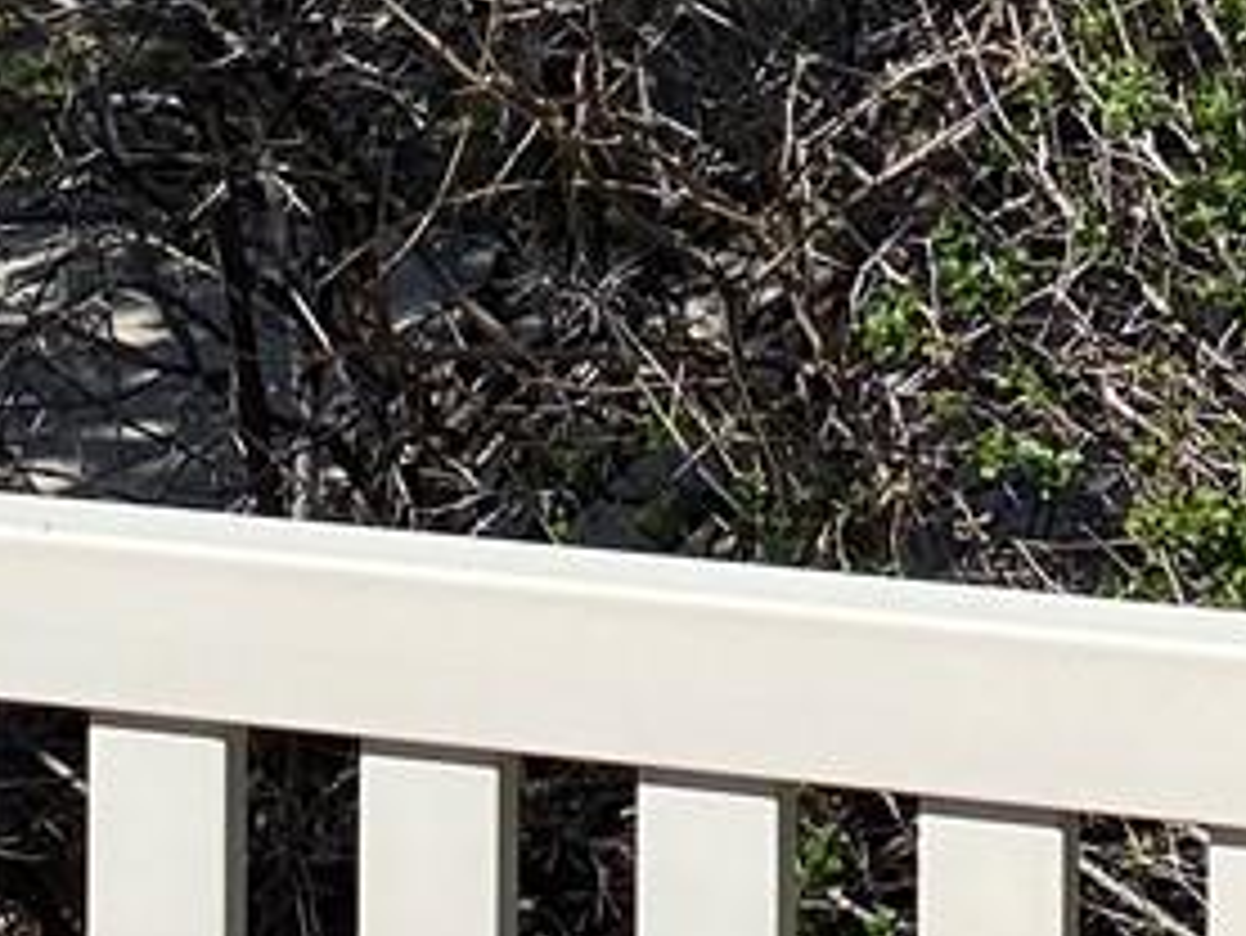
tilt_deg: +0.0
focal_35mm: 150
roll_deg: -1.7
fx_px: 5402
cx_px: 2204
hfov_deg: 12.1
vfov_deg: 8.9
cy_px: -1372
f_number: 1.8
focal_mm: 4.25
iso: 32
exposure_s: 1/3300
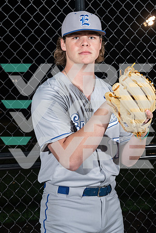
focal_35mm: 54
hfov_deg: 25.1
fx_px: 351
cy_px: 116
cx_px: 78
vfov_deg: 36.9
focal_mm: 54
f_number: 7.1
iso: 125
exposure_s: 1/125
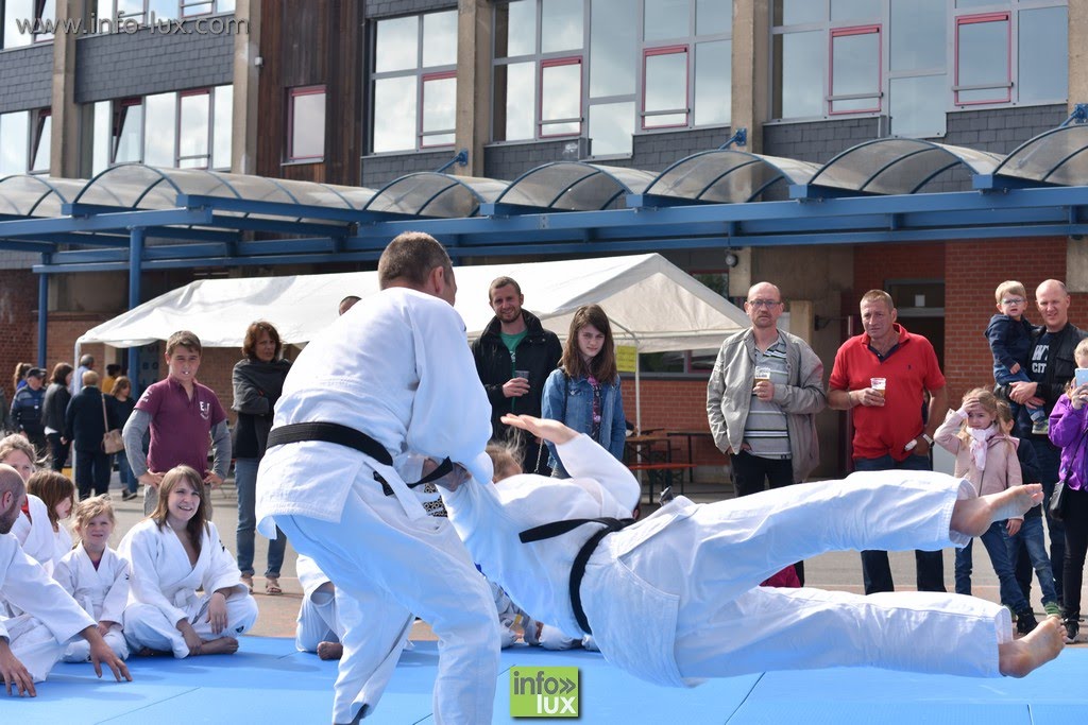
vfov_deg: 18.2
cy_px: 362
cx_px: 544
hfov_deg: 27.0
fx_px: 2267
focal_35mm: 75
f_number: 5.6
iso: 100
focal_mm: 50
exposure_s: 1/500
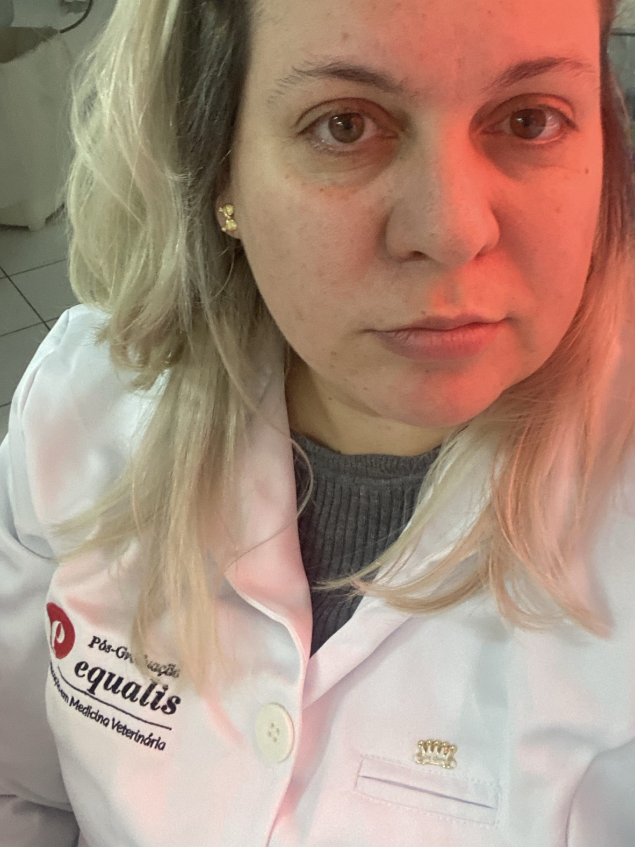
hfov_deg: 36.8
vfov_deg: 47.5
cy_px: 326
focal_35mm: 39
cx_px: 327
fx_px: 954
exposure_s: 1/60
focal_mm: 2.71
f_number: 2.2
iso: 250
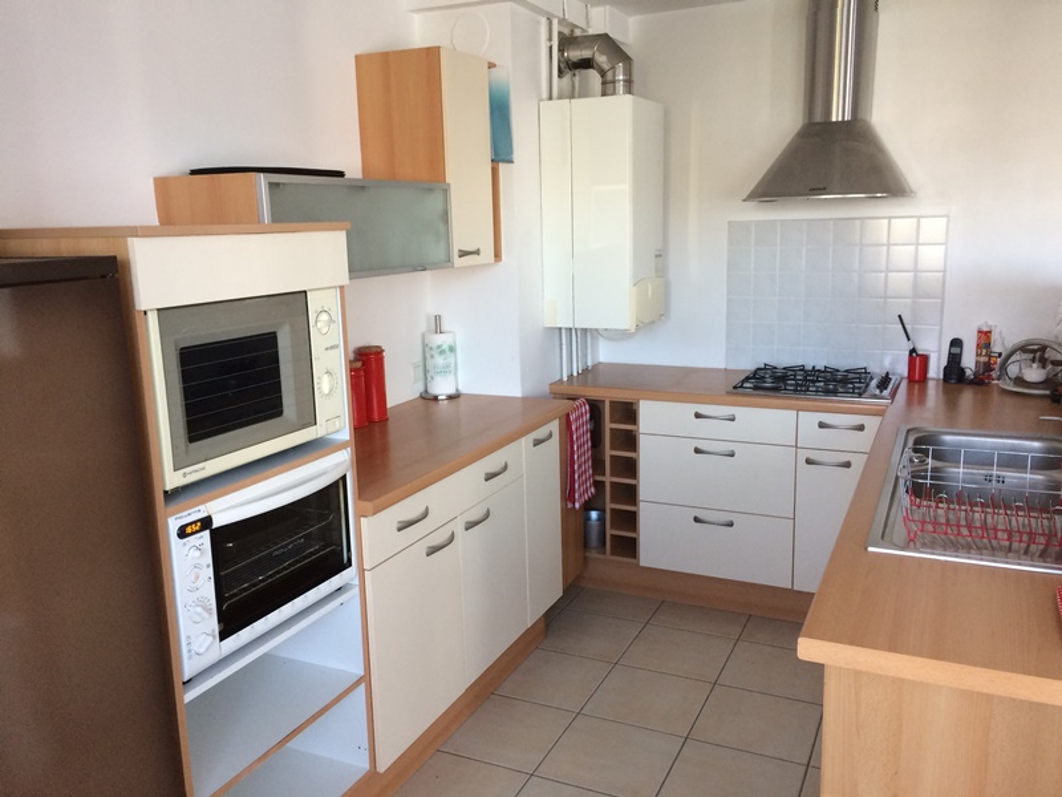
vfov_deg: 48.2
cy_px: 398
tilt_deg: -12.5
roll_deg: +1.7
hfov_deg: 61.7
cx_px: 531
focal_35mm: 29
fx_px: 890
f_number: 2.2
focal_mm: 4.15
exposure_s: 1/33
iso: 64
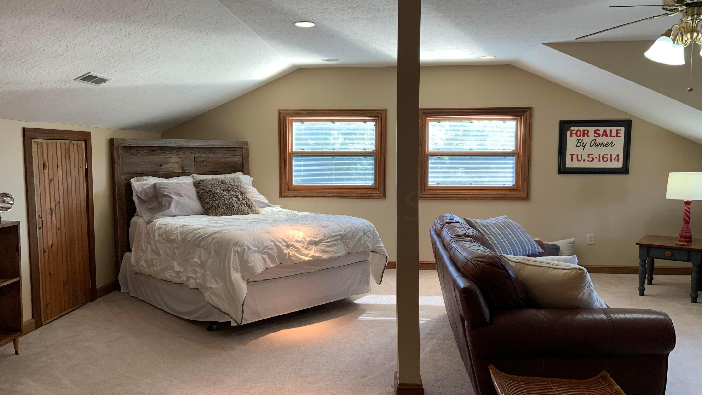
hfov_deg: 66.1
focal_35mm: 29
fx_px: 540
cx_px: 354
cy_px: 206
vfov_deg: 40.2
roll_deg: +0.3
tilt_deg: -4.7
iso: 64
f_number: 1.8
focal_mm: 4.25
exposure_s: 1/120
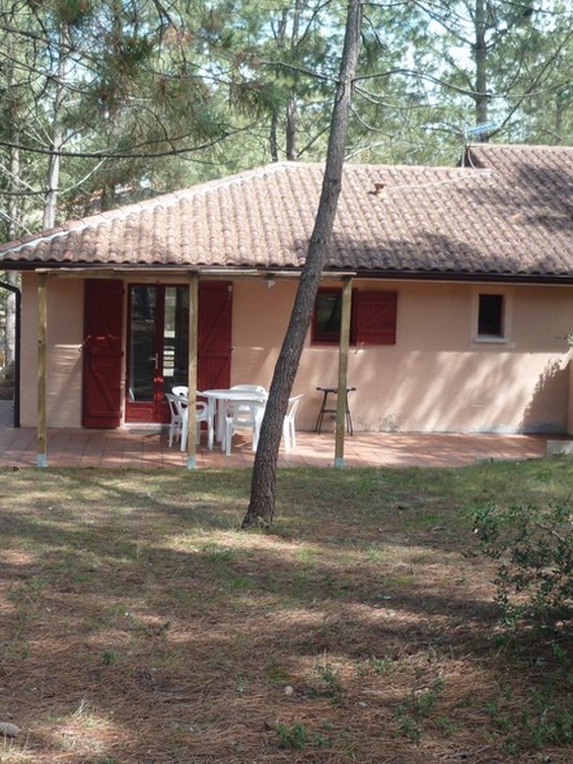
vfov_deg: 36.2
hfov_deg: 27.2
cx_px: 164
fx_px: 1170
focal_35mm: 53
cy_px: 382
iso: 80
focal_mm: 7
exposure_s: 1/160
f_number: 3.2
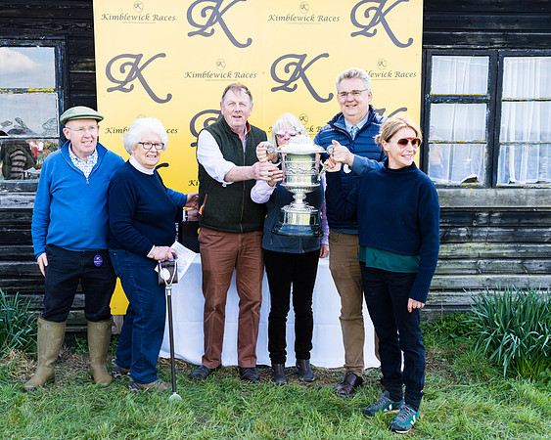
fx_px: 681
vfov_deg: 35.8
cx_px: 275
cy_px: 221
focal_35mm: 42
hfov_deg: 44.0
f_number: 8
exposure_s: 1/40
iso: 50
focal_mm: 37
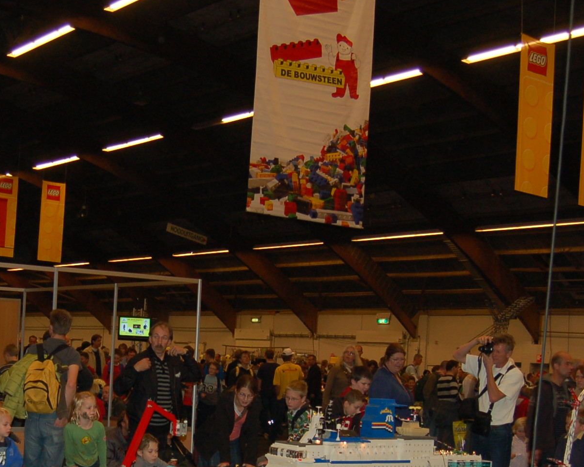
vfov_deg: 23.9
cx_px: 144
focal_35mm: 63
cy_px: 355
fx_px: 1089
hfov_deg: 29.5
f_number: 3.5
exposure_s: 1/60
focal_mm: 18
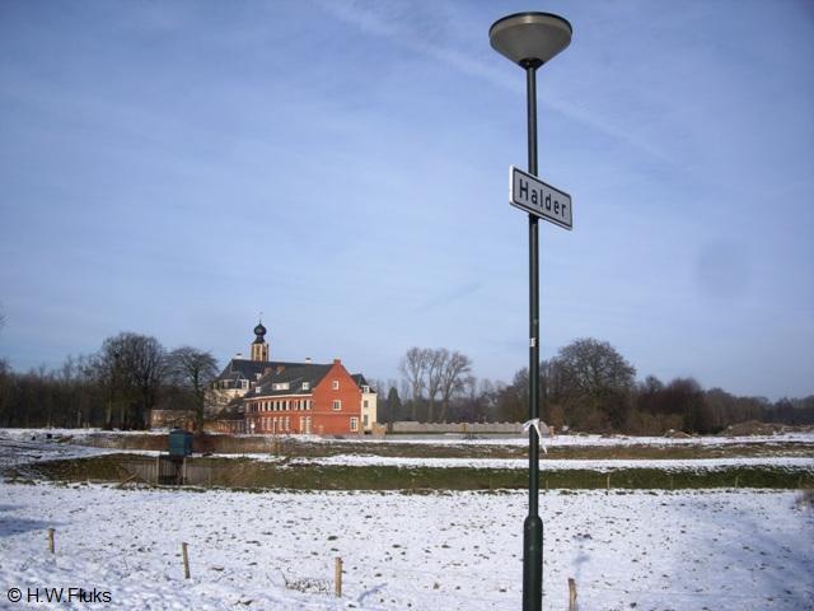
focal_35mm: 38
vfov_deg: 37.7
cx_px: 407
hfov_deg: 49.0
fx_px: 894
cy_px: 306
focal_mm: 7.9
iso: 64
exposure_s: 1/160
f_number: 8
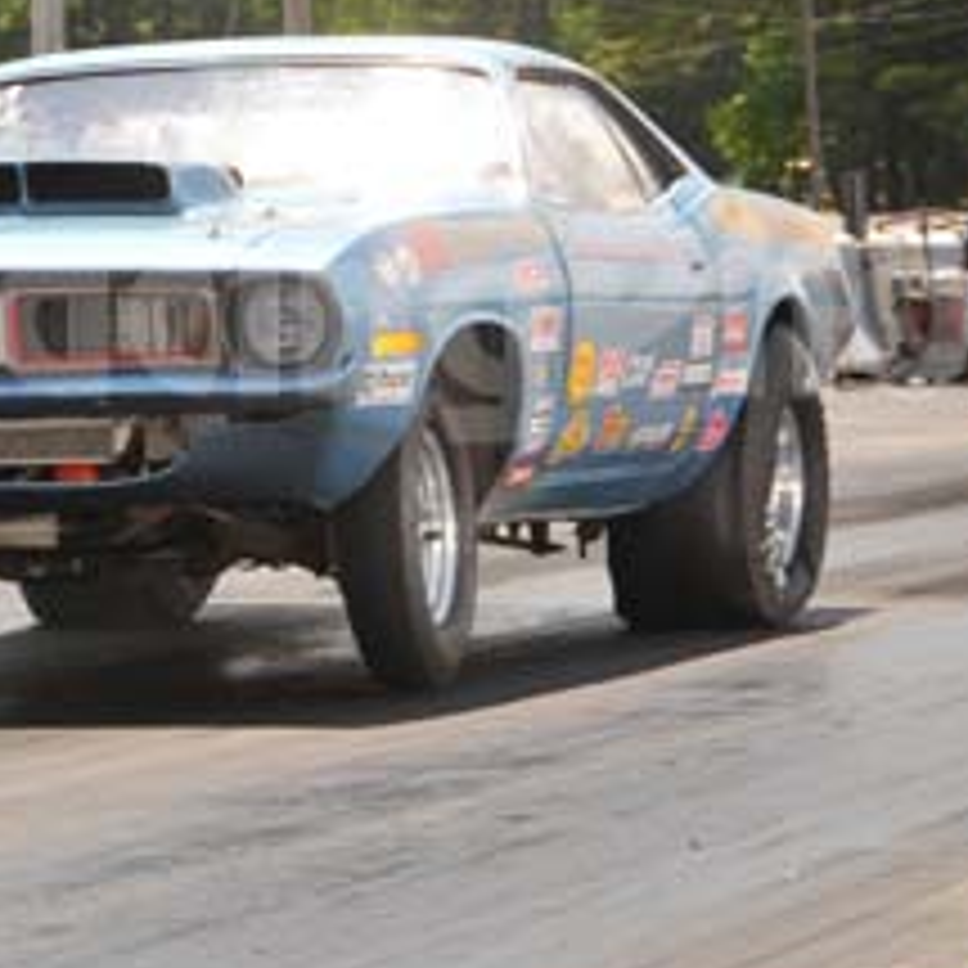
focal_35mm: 237
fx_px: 7498
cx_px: 216
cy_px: 333
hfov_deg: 7.4
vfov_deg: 7.4
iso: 200
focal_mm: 80
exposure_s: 1/320
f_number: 9
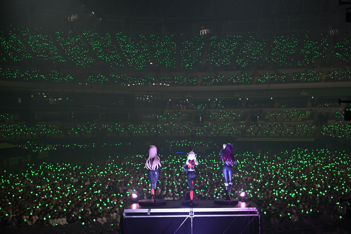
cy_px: 117
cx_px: 176
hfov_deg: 33.9
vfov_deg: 23.0
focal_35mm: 59
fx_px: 575
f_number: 2.8
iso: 100
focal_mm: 59
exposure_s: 1/40
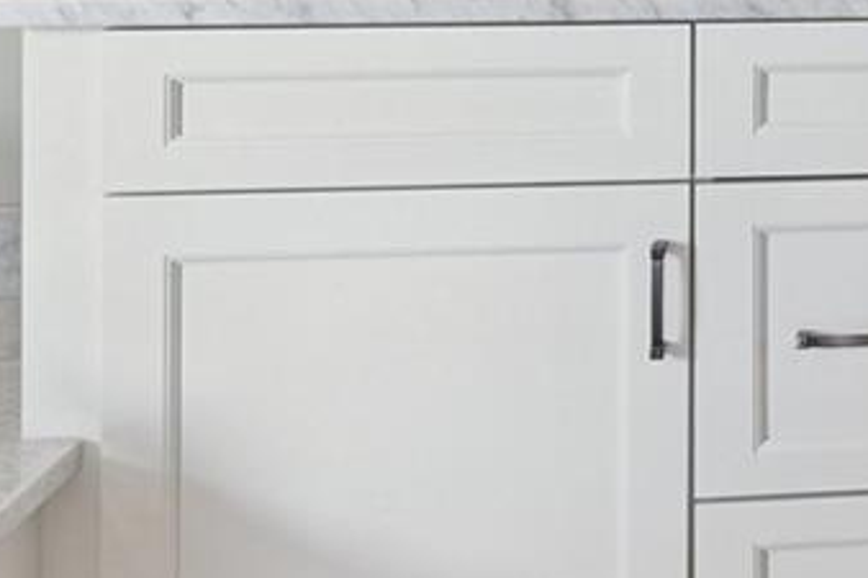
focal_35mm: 73
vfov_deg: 17.2
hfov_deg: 24.7
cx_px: 1068
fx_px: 1768
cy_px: -218
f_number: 10
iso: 400
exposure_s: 1/13
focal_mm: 15.5
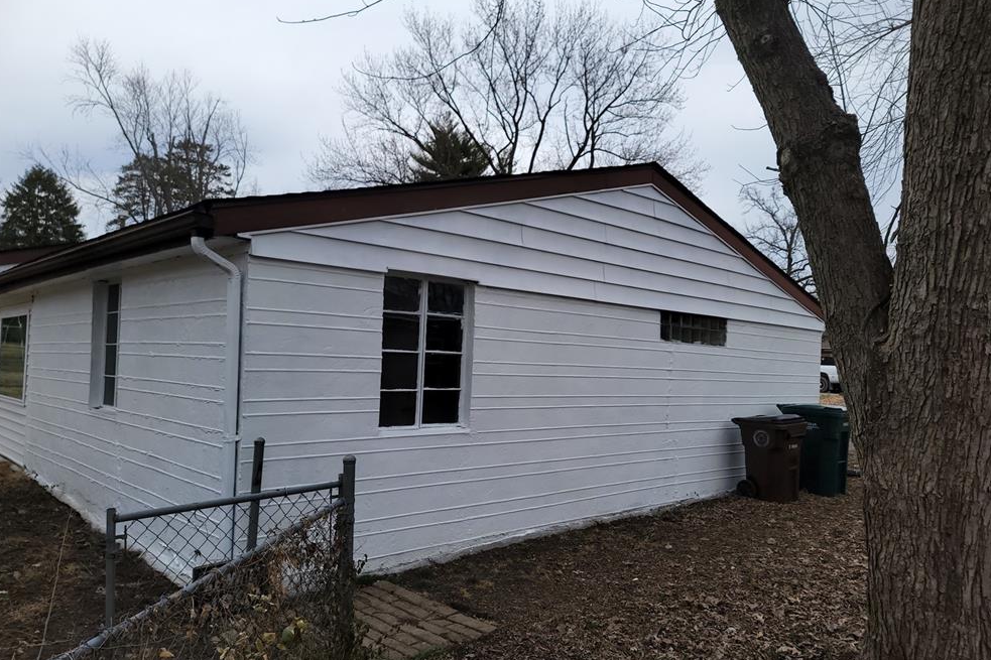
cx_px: 509
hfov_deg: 69.4
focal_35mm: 26
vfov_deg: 49.5
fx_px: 716
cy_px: 359
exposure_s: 1/485
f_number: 1.8
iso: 16
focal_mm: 6.7
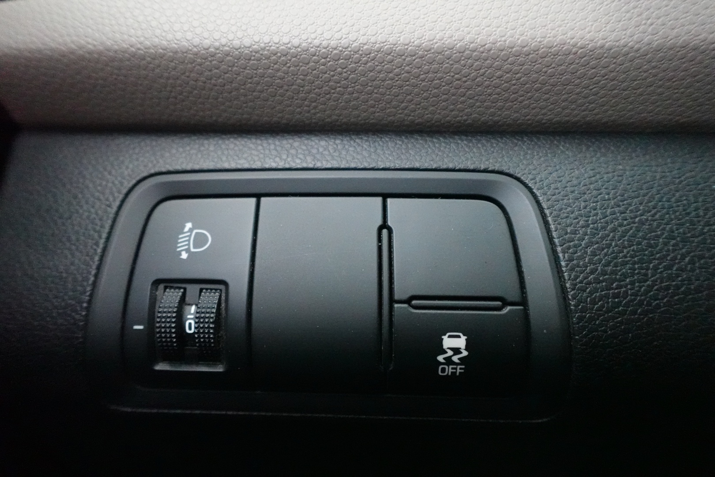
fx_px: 397
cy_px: 238
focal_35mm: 20
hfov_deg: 84.0
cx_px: 358
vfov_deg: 61.9
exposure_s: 1/80
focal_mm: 7.6
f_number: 2
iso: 6400
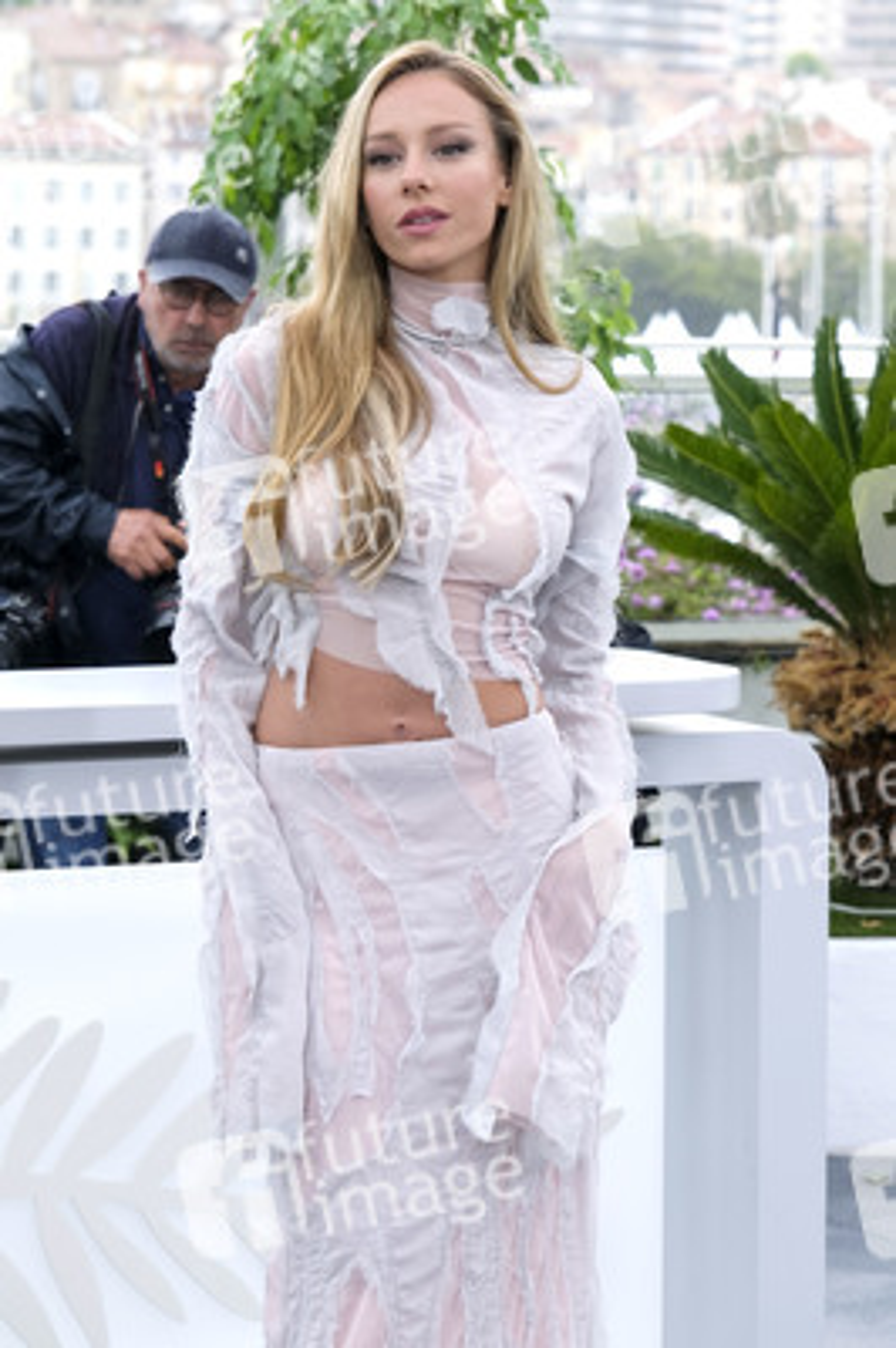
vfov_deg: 17.1
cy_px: 674
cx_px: 448
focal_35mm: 120
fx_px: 4487
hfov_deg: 11.4
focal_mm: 80
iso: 400
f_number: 5.6
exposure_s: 1/200
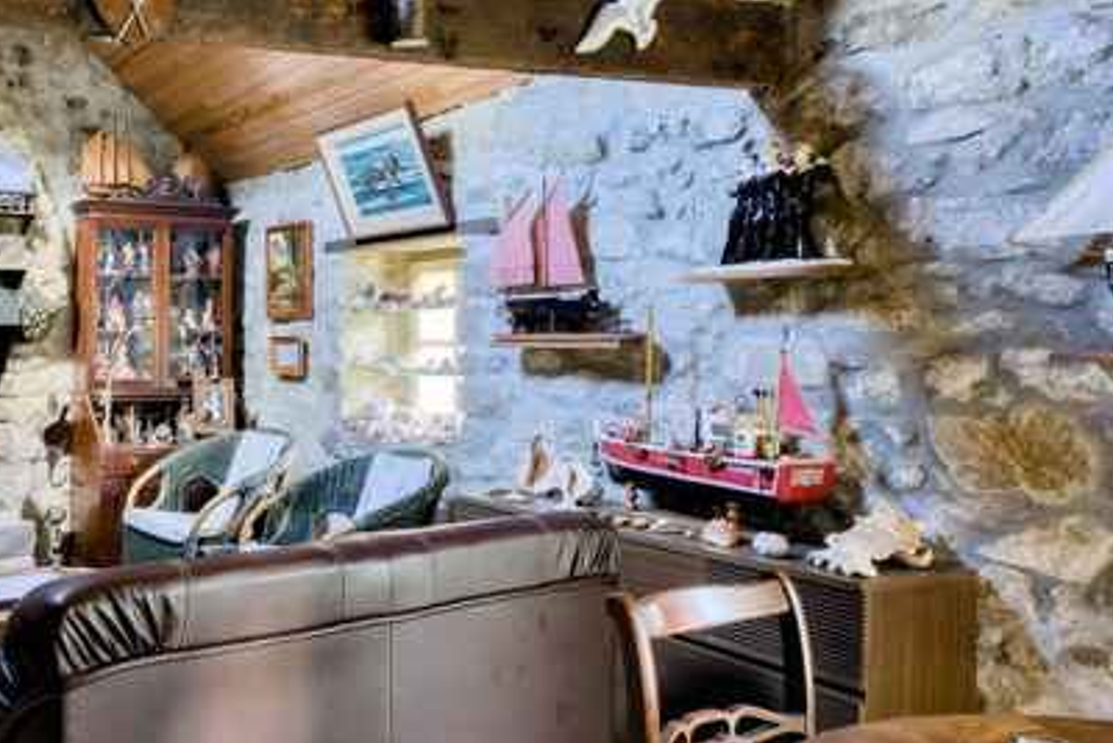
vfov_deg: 41.1
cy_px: 338
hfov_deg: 52.4
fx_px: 990
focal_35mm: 32
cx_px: 134
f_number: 8
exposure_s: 1/13
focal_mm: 16
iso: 800
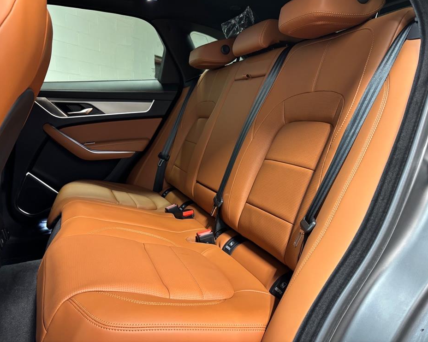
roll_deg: -0.2
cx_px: 212
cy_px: 166
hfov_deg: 62.2
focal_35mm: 28
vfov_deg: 51.5
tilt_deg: -8.6
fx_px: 355
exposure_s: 1/60
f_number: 1.6
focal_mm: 5.96
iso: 160
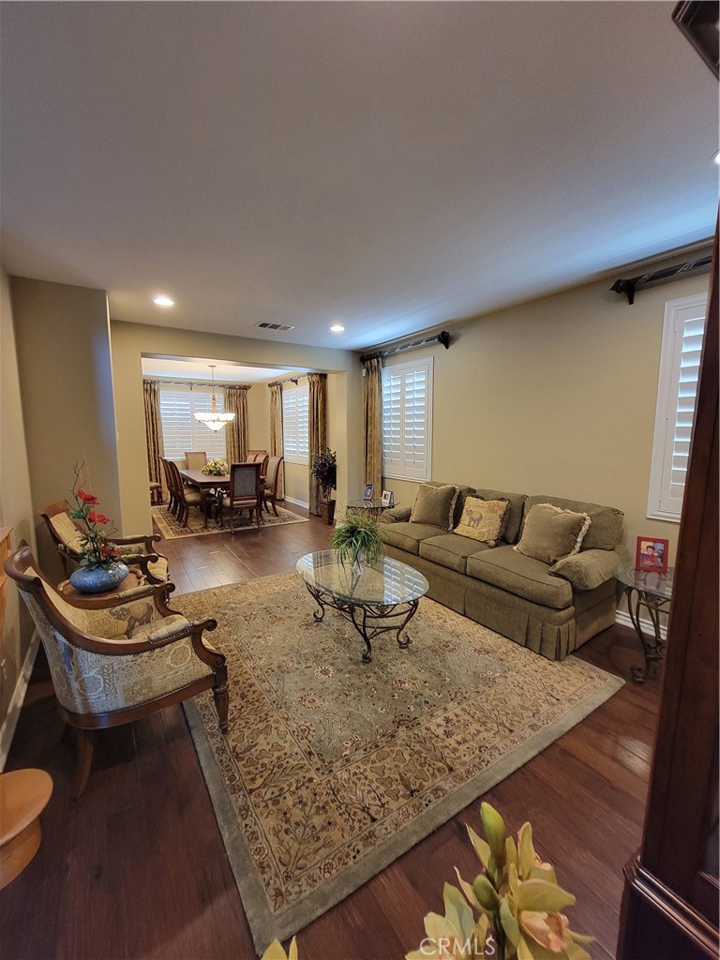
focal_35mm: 13
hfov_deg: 89.9
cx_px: 360
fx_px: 361
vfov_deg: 106.2
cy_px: 480
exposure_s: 1/30
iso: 400
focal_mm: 2.2
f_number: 2.2
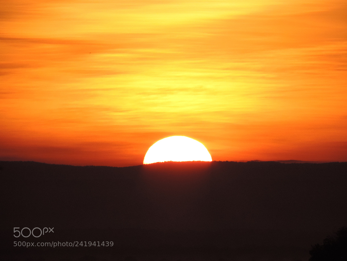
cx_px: 174
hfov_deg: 2.6
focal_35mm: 750
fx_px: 7518
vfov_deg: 2.0
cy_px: 130
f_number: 8
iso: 400
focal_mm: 133.7
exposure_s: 1/3200
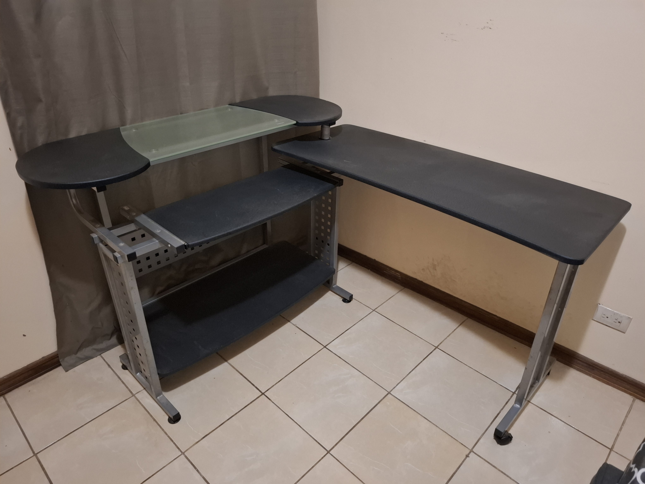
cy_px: 242
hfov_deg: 73.9
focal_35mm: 23
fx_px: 429
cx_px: 322
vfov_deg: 58.9
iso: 800
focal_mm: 5.54
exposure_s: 1/20
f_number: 1.8
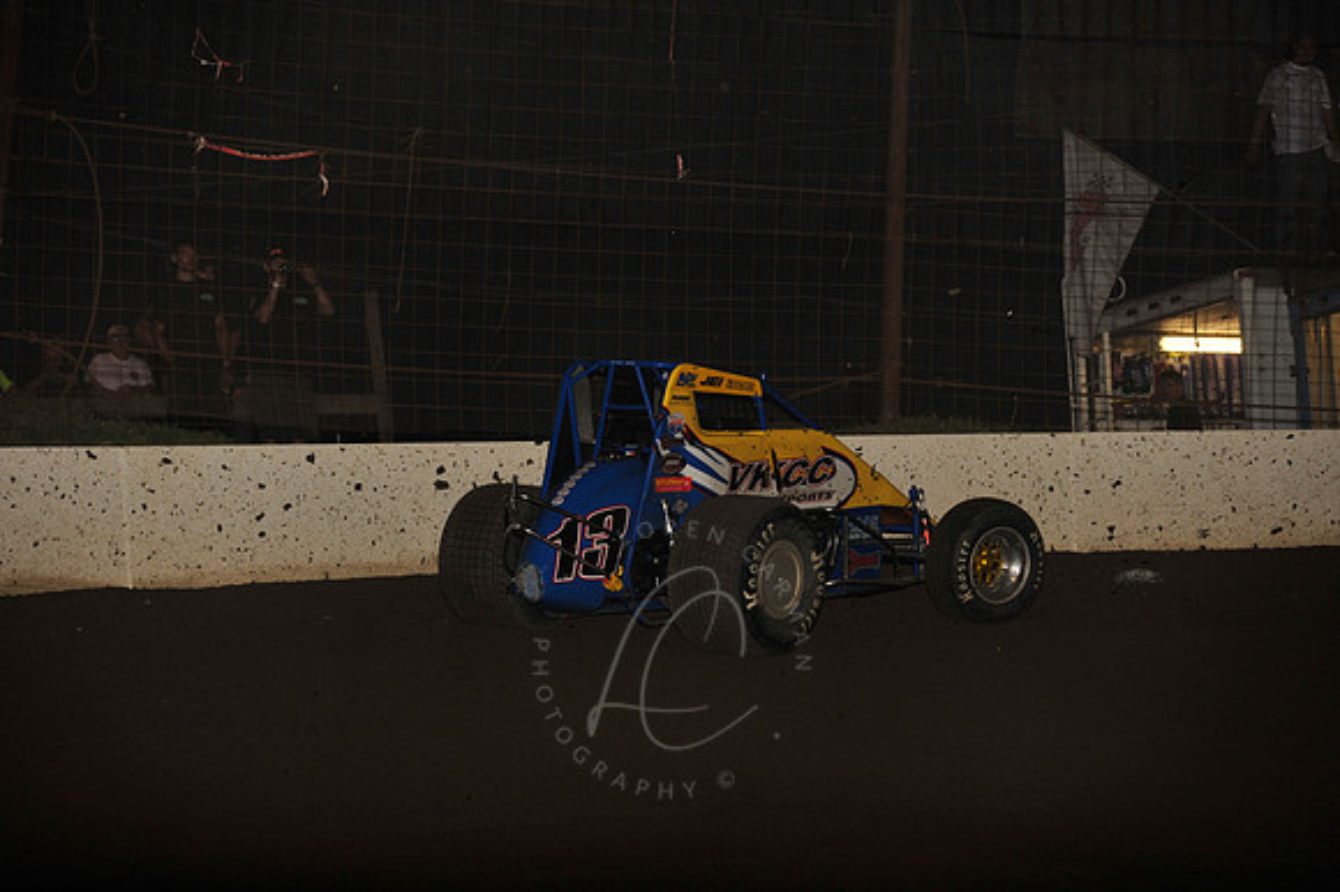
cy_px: 446
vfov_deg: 6.9
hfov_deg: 10.3
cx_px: 670
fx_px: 7440
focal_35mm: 200
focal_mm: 200
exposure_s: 1/320
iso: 800
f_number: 6.3
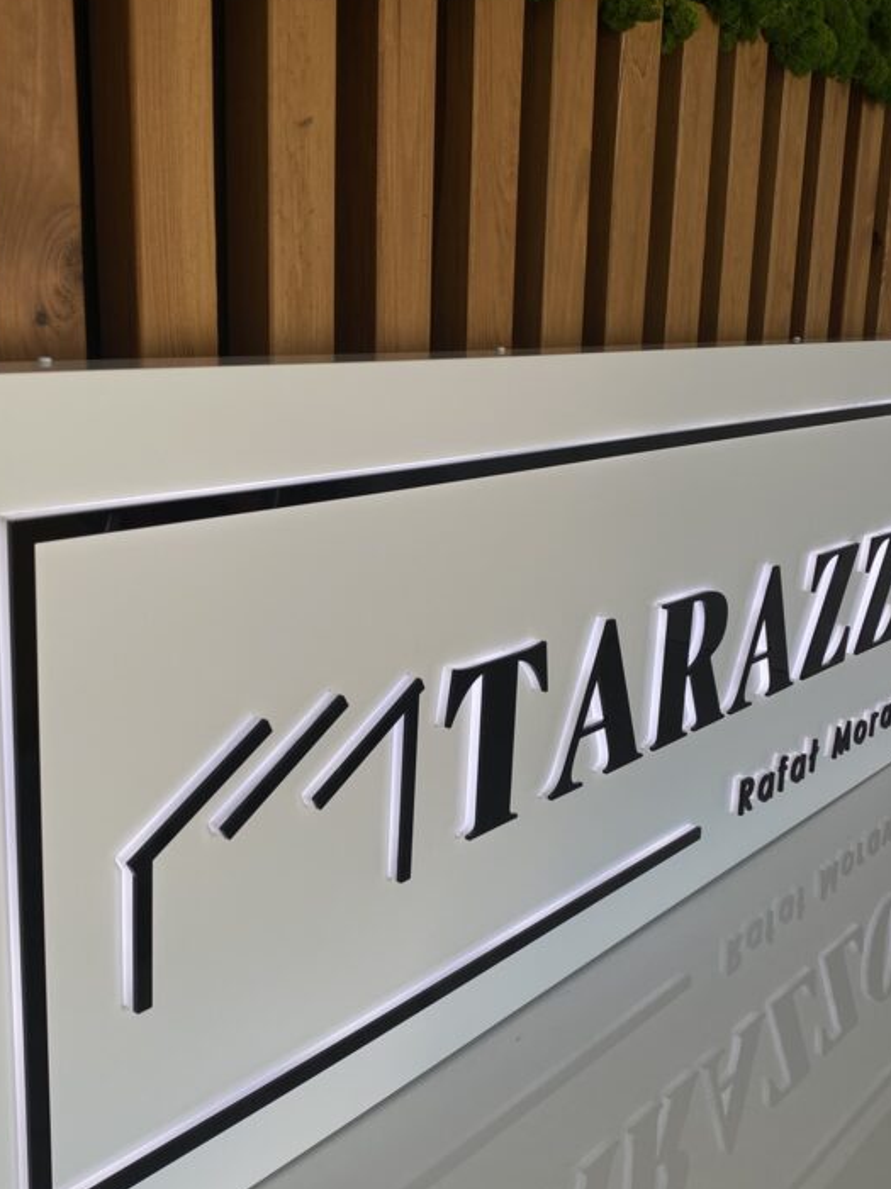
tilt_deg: -13.4
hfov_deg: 37.7
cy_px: 626
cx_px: 467
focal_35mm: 38
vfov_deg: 49.0
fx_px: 1305
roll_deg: -1.3
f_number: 1.8
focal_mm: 4.25
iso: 32
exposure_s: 1/139
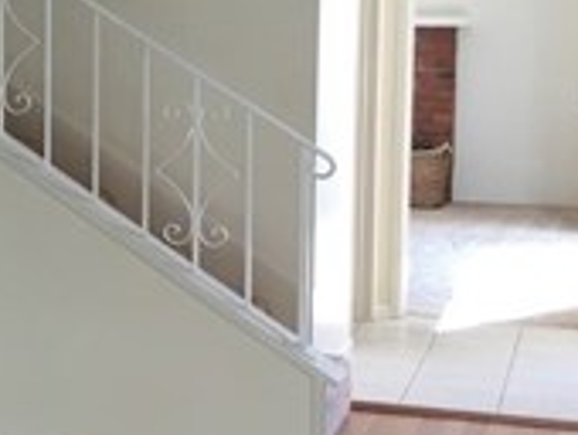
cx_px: -391
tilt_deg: -4.2
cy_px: 160
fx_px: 1823
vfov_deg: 13.6
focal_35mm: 109
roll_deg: +0.5
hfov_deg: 15.9
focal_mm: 4.15
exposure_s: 1/30
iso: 25
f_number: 2.2
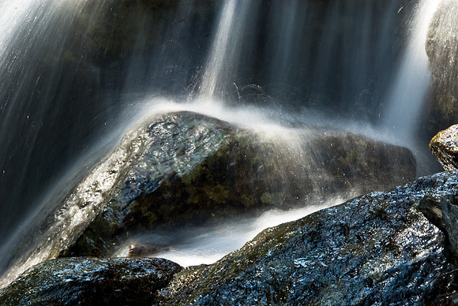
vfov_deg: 9.7
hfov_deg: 14.4
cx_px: 229
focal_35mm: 142
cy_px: 153
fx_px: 1815
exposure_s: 1.6
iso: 100
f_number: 36
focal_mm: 95
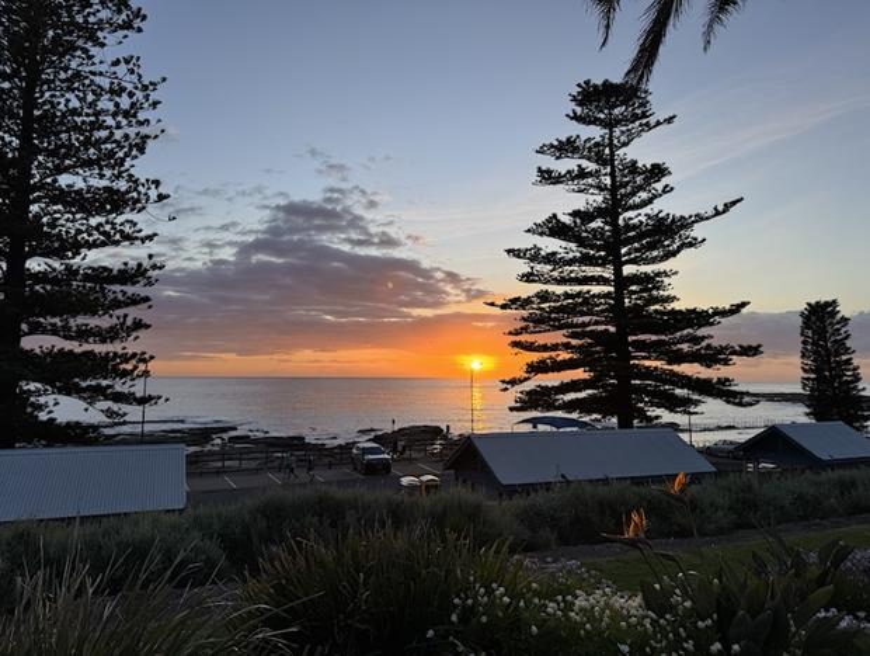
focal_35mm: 24
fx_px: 604
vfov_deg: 56.9
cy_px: 328
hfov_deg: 71.5
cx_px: 435
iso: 80
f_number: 1.78
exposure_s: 1/1215
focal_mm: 6.76
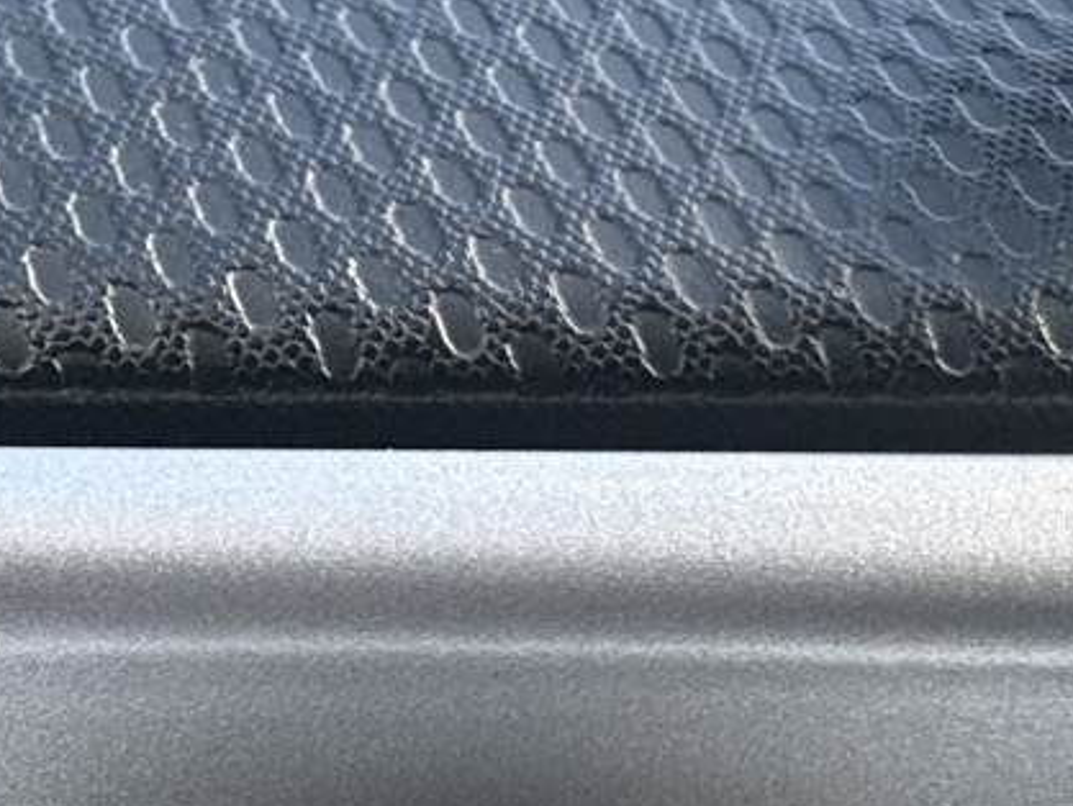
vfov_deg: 13.4
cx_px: 149
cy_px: 649
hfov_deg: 17.7
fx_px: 3412
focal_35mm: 110
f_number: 1.9
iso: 40
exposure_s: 1/190
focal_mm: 2.69
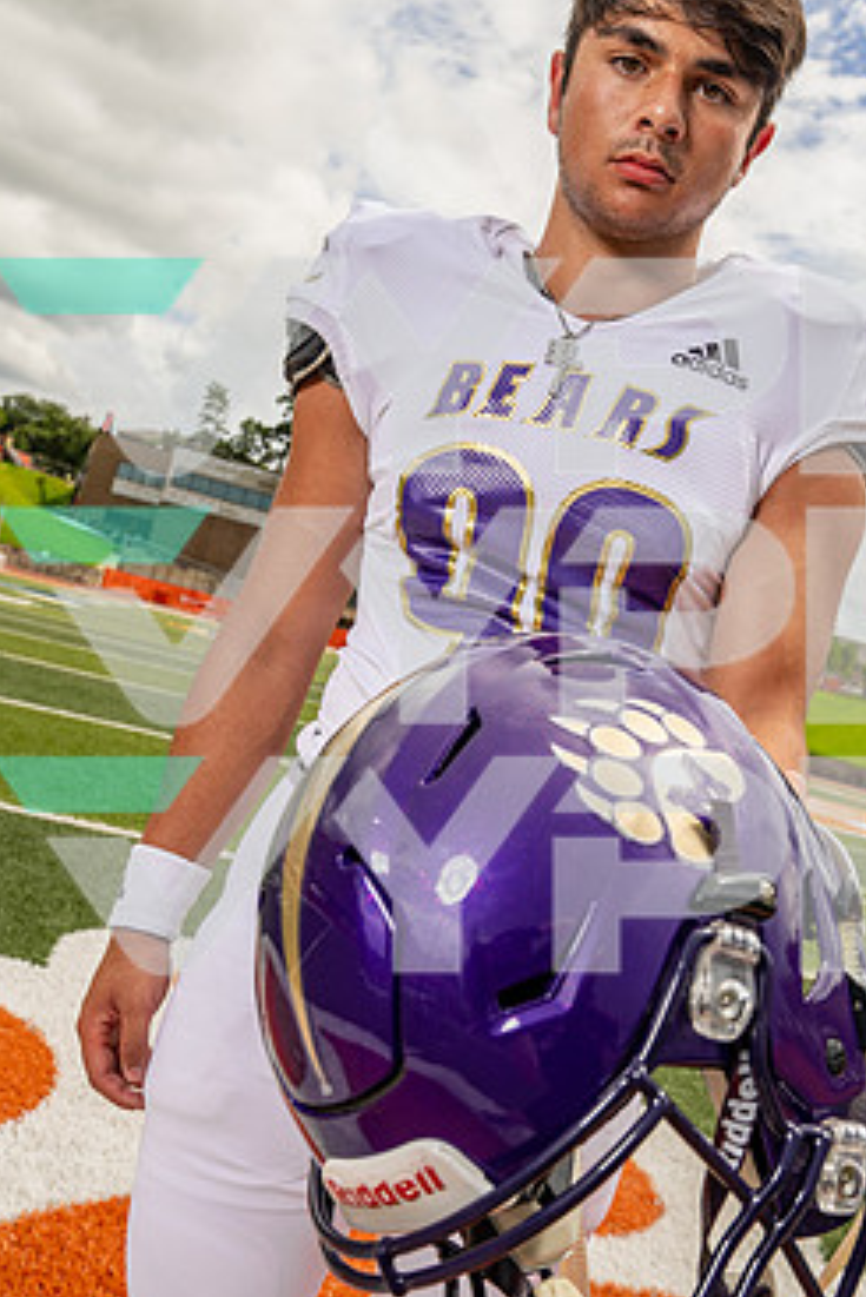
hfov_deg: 35.0
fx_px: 1370
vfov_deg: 50.7
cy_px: 618
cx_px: 520
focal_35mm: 38
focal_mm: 31
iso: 100
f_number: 8
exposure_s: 1/160
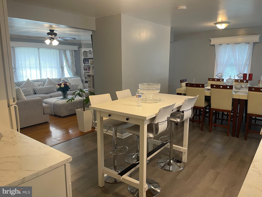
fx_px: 189
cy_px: 98
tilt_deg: -11.4
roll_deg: -0.5
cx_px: 131
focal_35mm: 25
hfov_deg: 69.4
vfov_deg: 54.9
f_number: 1.6
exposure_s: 1/60
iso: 100
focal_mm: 5.1
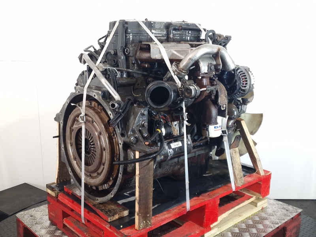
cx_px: 158
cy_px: 118
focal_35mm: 23
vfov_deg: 58.9
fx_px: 210
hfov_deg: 73.9
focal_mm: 6.4
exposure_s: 1/50
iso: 125
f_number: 1.8
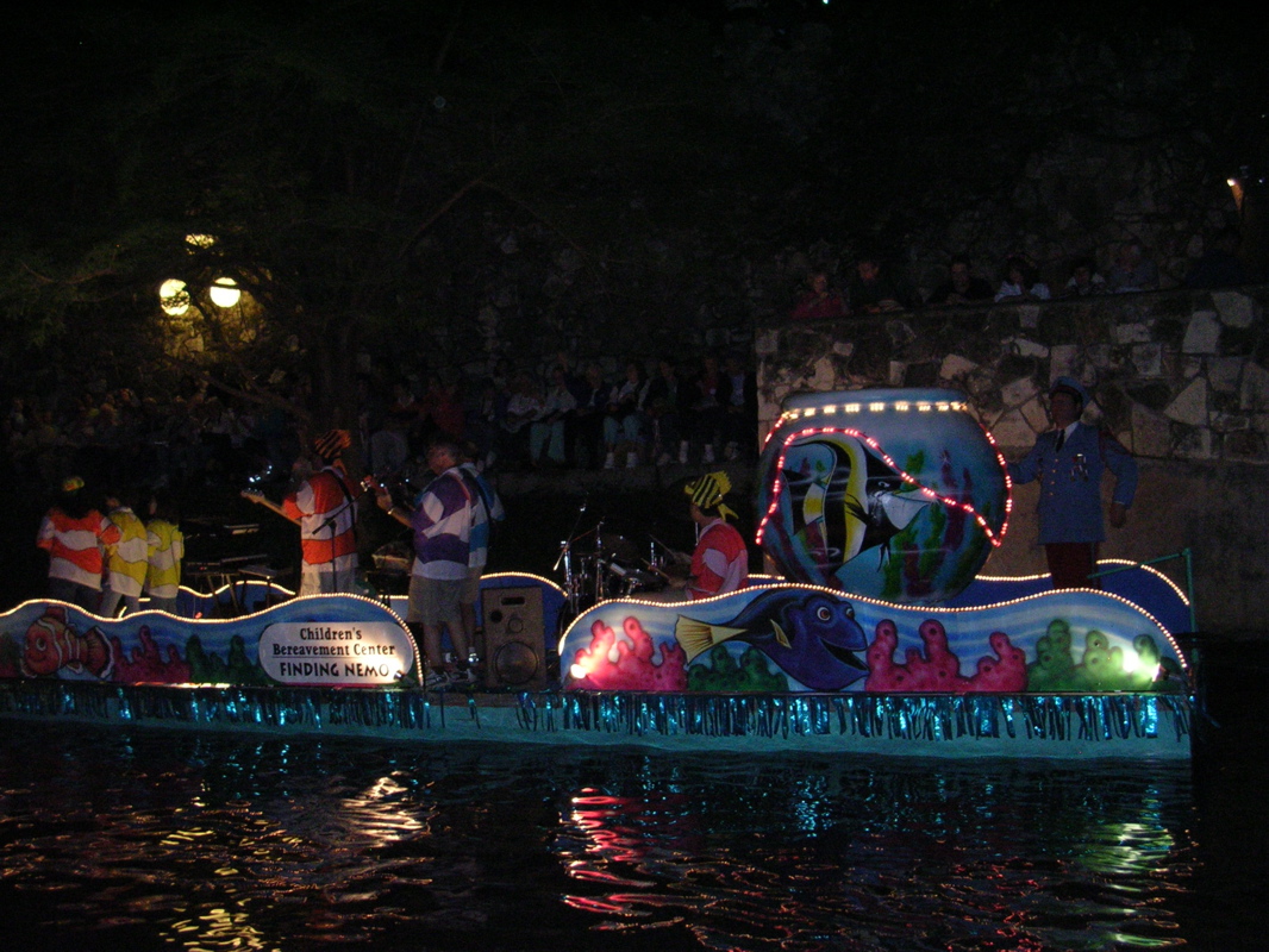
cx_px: 634
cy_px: 476
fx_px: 1393
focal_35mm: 38
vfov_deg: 37.7
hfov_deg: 49.0
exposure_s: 1/60.1
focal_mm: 5.8
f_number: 2.8
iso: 200
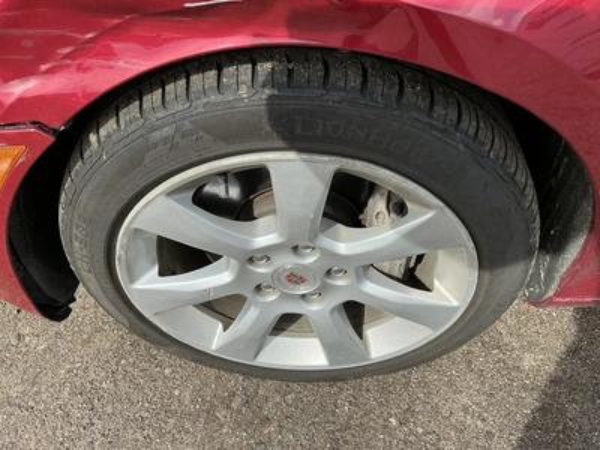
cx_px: 300
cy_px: 225
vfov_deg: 49.7
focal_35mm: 28
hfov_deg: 63.4
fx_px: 485
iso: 25
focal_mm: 3
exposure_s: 1/700
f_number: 1.8
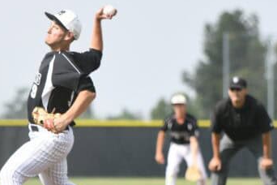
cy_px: 164
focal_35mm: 455
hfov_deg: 4.5
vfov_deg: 3.0
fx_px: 3502
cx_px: 113
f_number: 2.8
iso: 160
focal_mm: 135
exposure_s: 1/1600
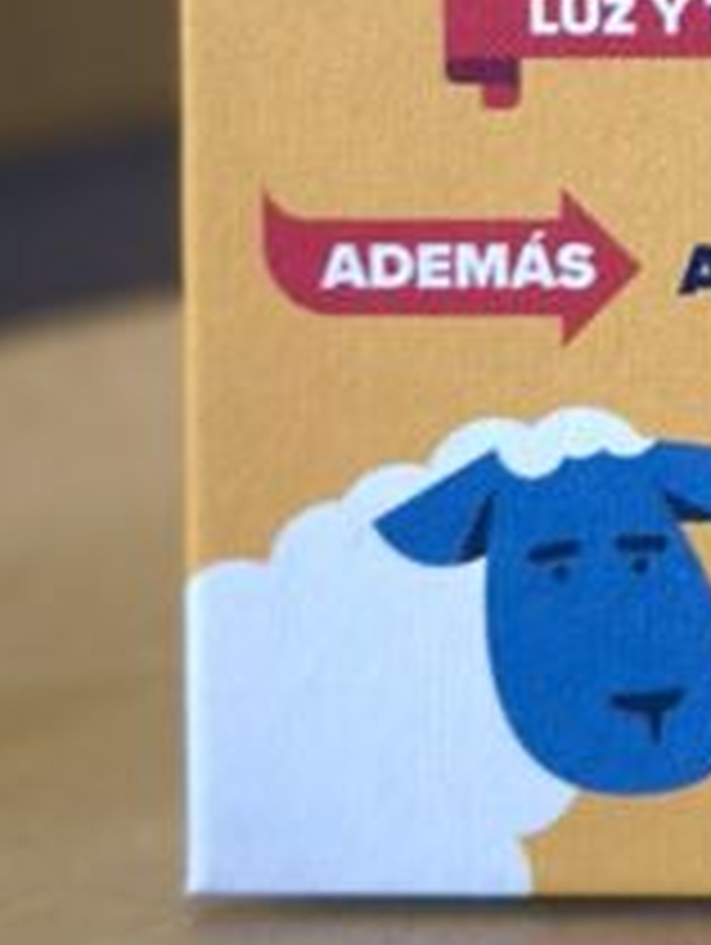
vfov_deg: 8.9
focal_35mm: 213
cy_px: -682
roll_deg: +0.5
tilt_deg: -7.4
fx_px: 5821
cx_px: 1485
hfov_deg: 6.7
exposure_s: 1/50
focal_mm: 6.86
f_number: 1.78
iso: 200
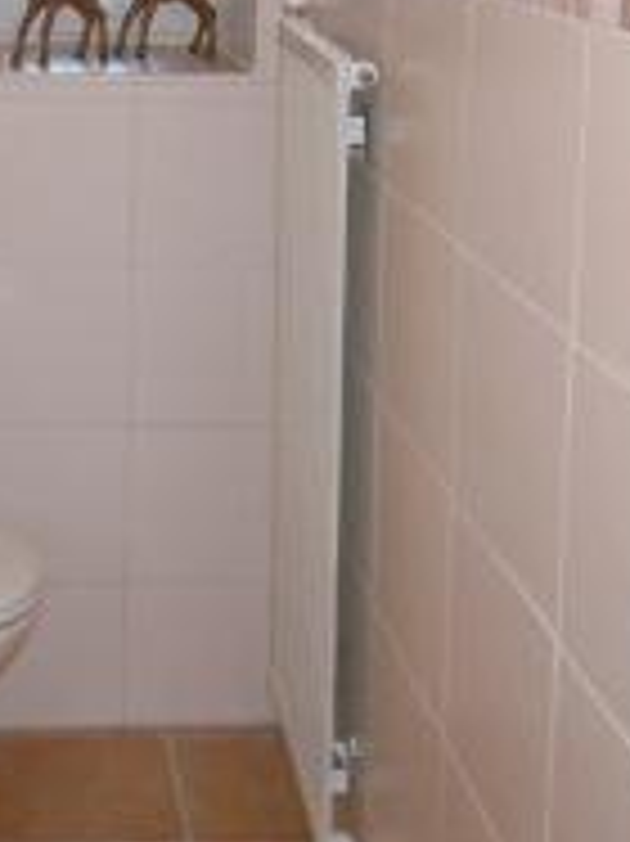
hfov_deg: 20.1
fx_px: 1749
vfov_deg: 26.2
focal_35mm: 72
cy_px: 90
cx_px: 86
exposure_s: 1/30
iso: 200
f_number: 3.5
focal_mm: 5.4
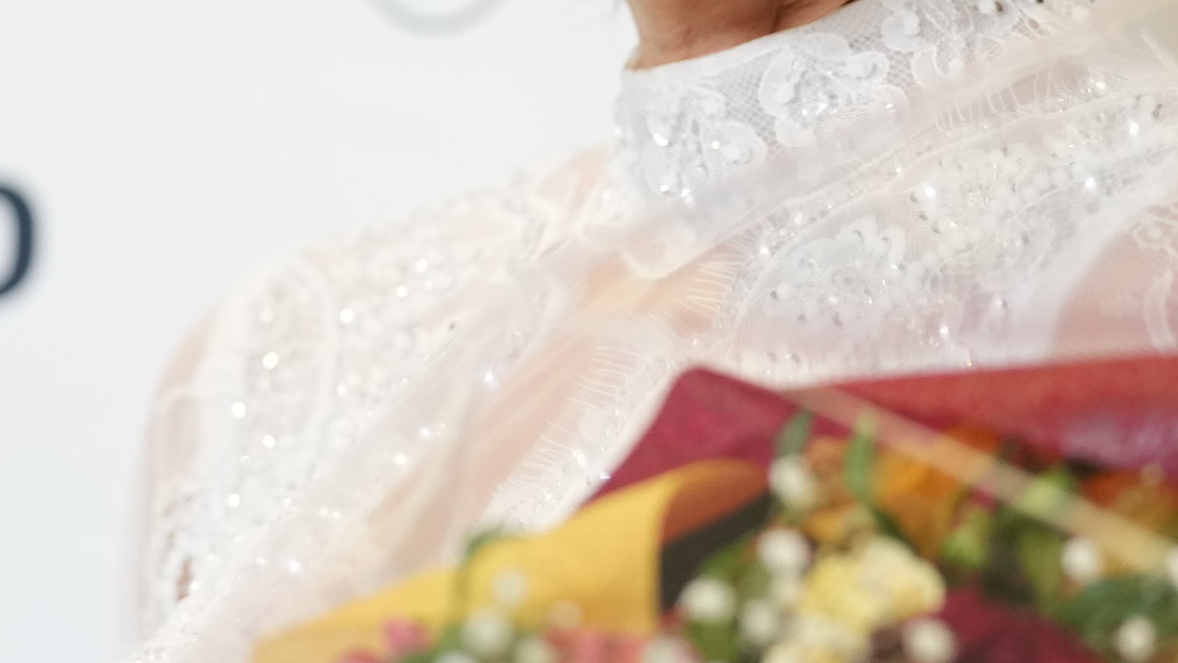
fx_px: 16463
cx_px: 655
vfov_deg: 2.3
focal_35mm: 527
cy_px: 335
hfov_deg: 4.1
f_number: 1.8
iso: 1000
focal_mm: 135
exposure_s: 1/500
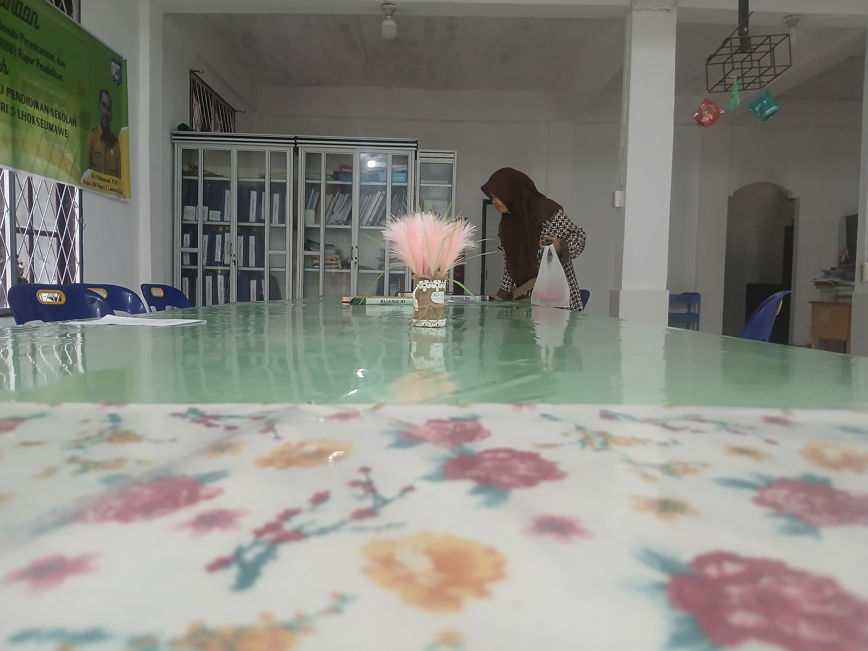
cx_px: 434
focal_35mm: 26
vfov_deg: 53.1
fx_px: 652
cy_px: 326
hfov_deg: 67.3
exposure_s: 1/33.3
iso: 250
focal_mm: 3.98
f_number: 1.8
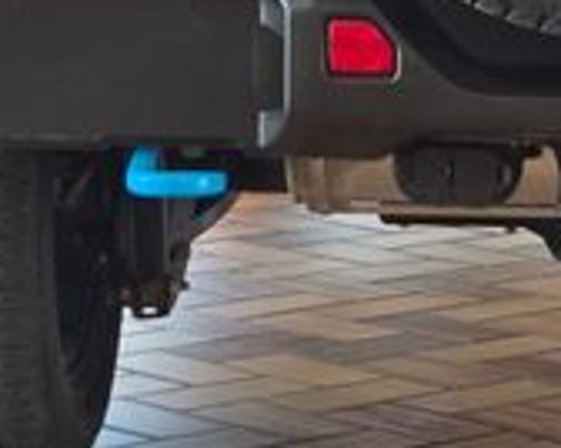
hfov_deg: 7.5
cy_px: -304
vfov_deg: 5.9
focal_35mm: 257
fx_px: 4262
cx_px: 618
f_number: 2.4
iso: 100
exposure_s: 1/120
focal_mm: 7
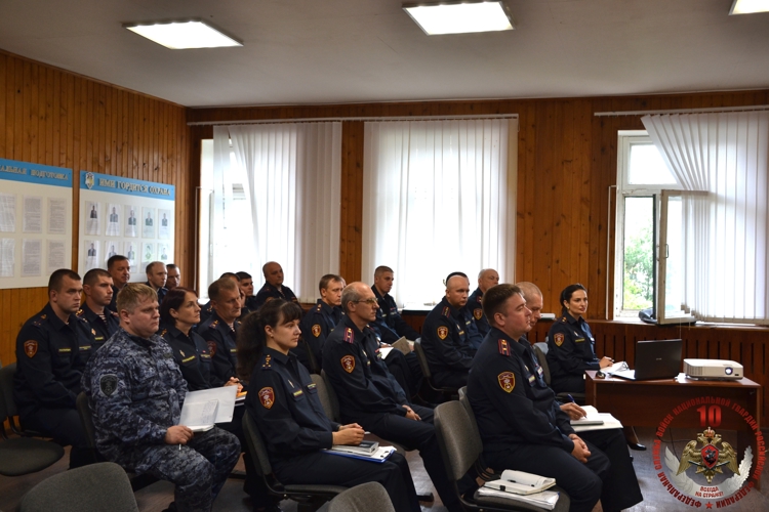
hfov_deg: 53.1
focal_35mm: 36
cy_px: 256
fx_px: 769
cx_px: 384
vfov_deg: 36.9
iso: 400
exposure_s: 1/60
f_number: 4
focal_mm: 24
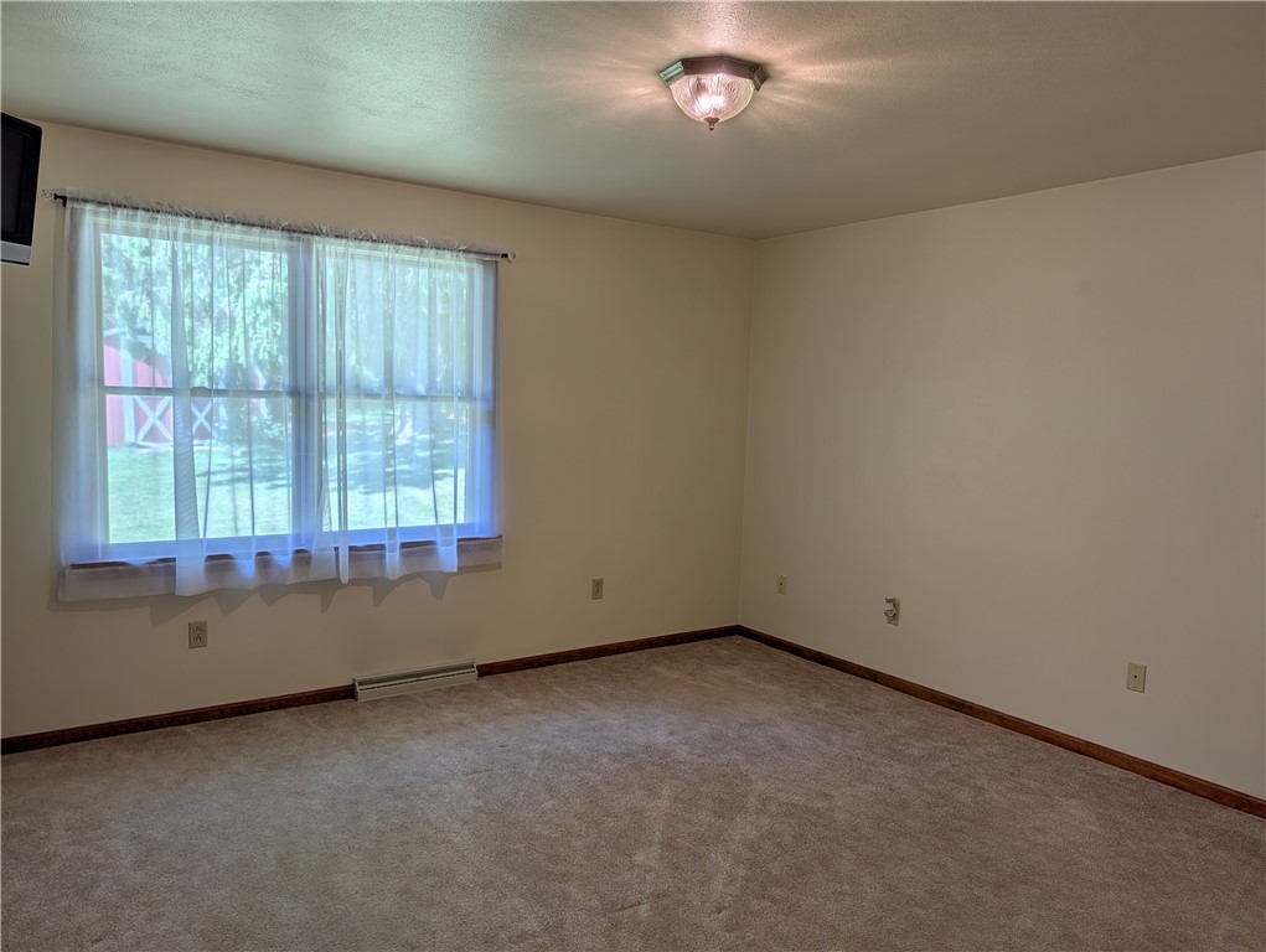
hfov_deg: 71.5
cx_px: 633
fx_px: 879
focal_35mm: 24
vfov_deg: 56.9
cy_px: 476
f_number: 1.68
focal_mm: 6.9
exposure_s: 1/331
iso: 17
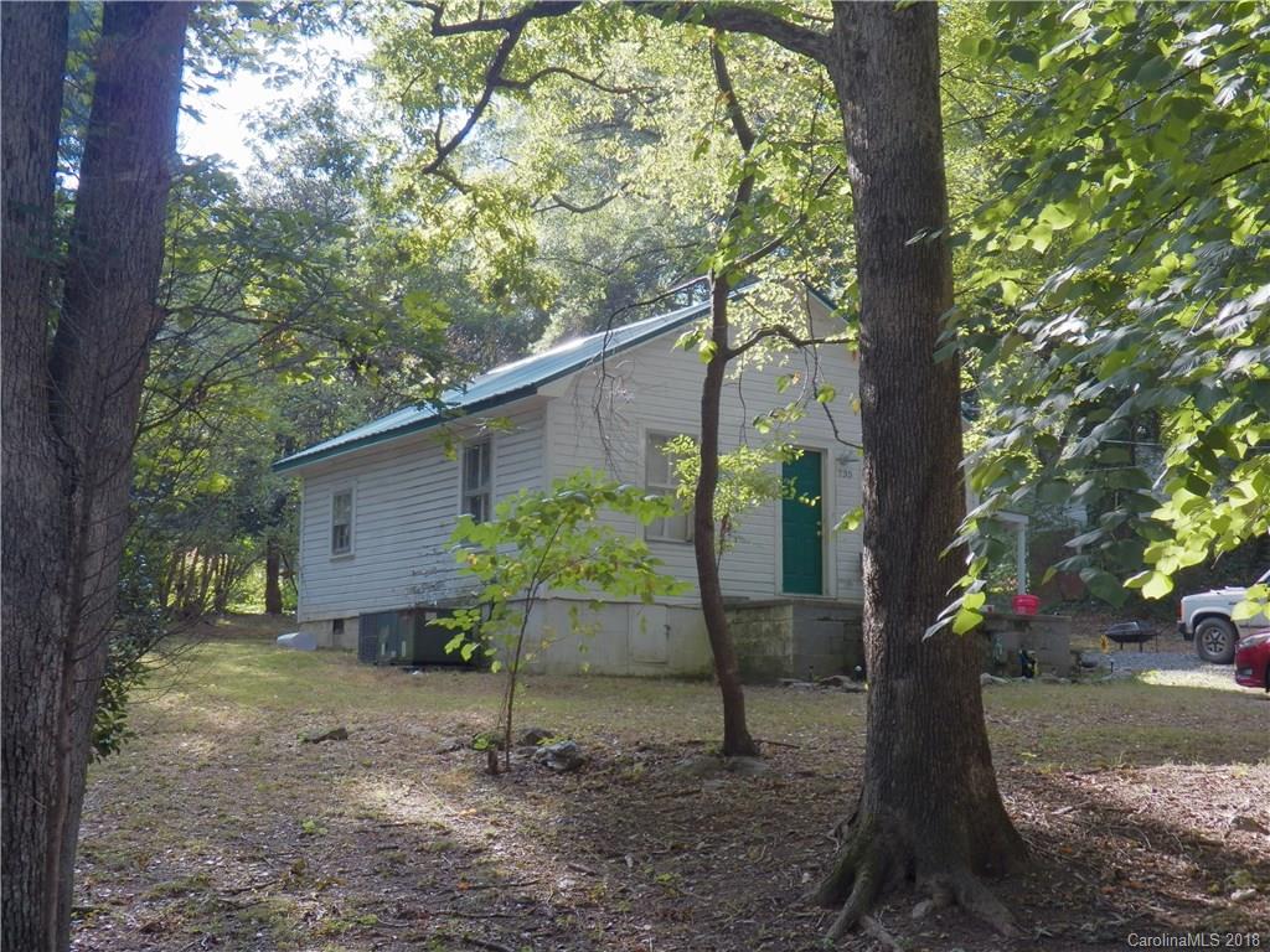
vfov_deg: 32.9
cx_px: 635
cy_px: 476
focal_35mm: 44
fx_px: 1614
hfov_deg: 42.9
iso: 125
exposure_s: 1/400
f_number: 3.2
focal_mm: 7.9
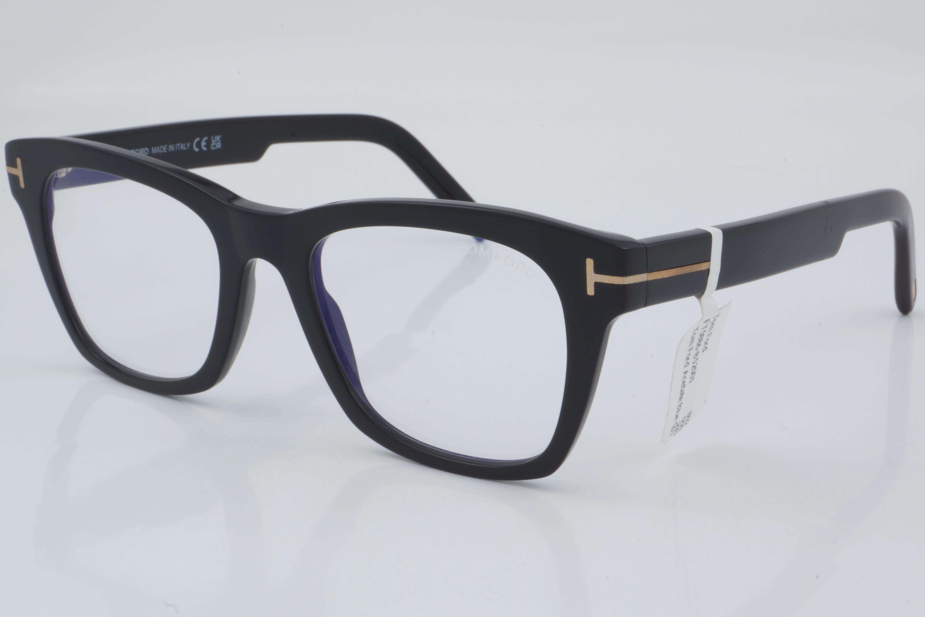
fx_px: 1927
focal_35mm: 75
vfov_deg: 18.2
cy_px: 308
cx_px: 462
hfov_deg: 27.0
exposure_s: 1/3
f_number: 32
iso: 100
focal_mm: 50
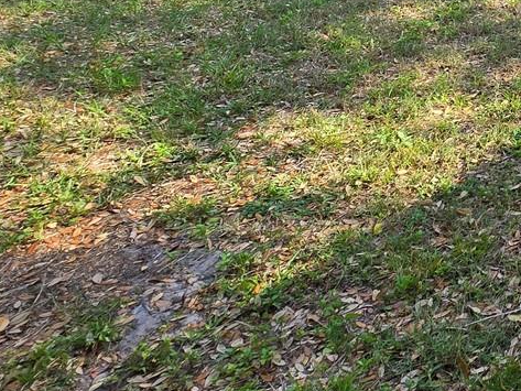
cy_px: -37
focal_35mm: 44
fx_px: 662
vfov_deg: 29.7
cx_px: 751
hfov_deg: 29.4
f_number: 2.2
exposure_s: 1/285
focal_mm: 2.2
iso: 50
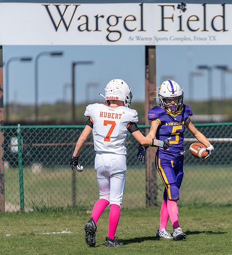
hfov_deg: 4.8
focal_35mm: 346
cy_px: 139
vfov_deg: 5.3
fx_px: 2750
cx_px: 168
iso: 100
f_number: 2.8
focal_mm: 200
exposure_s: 1/2000
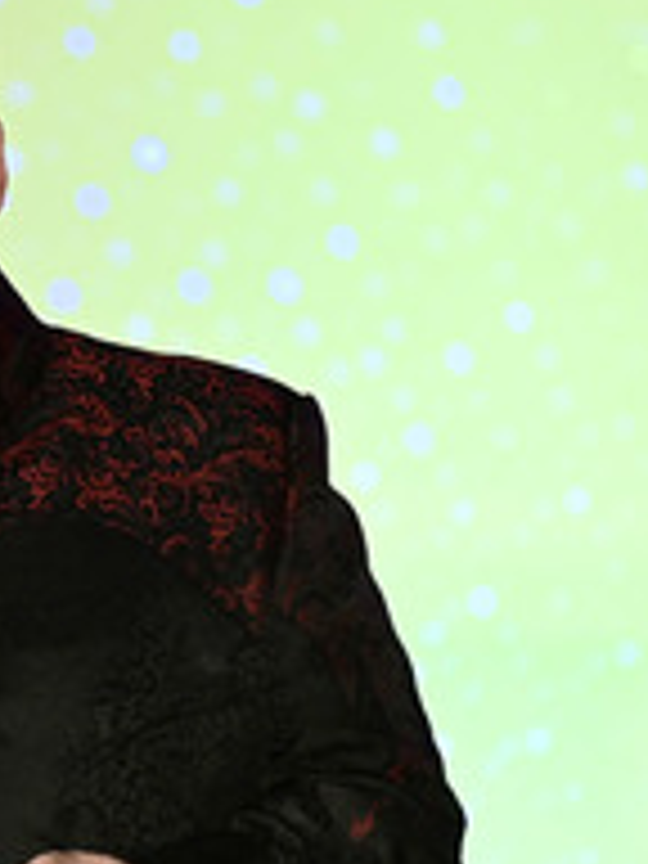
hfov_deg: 3.3
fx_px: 11282
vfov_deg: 4.4
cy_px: 576
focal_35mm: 452
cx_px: -115
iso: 1800
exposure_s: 1/160
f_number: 2.8
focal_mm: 200
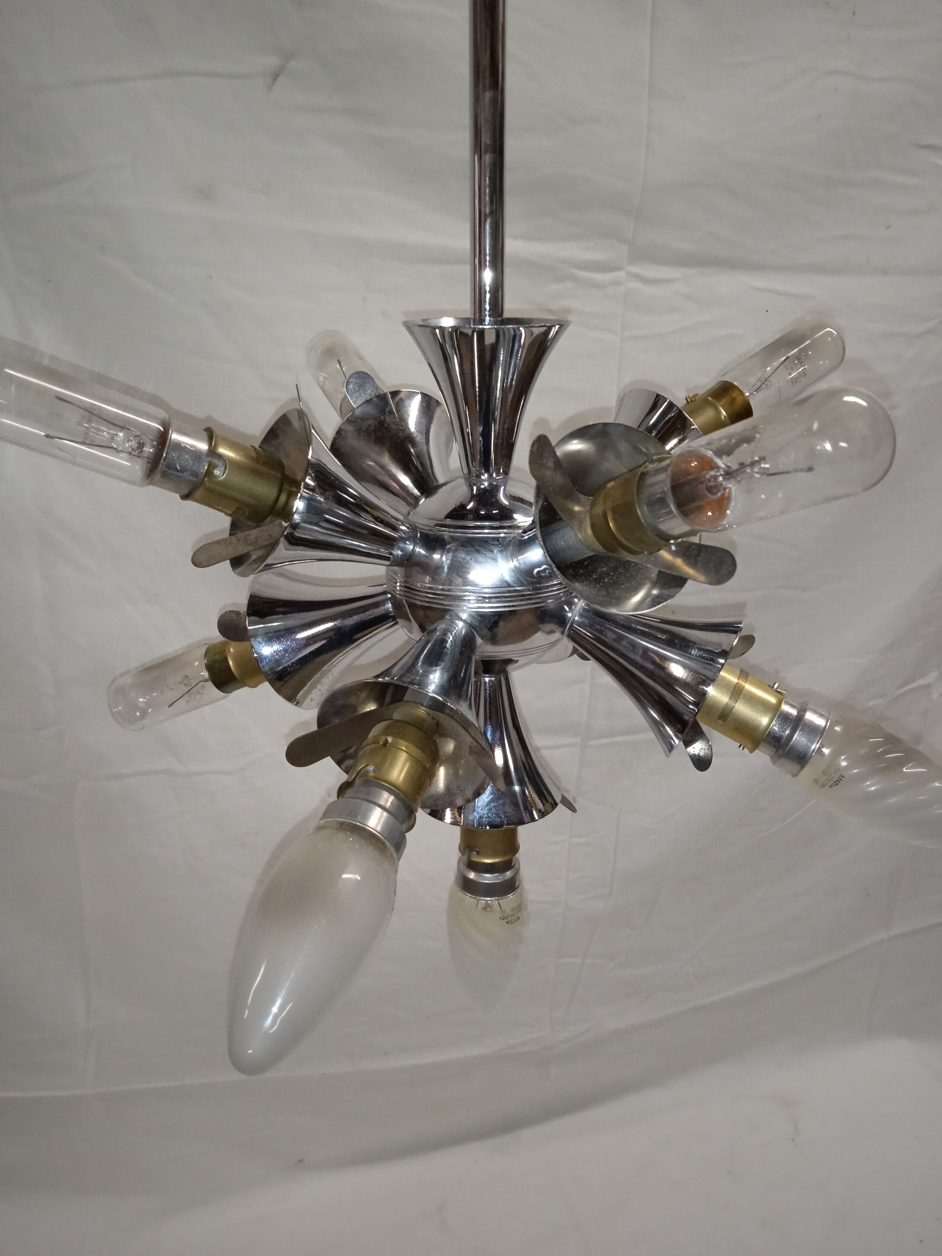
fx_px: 1016
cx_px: 471
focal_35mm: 28
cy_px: 628
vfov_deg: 63.4
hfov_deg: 49.7
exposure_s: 1/25
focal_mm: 3.43
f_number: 2.2
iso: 554
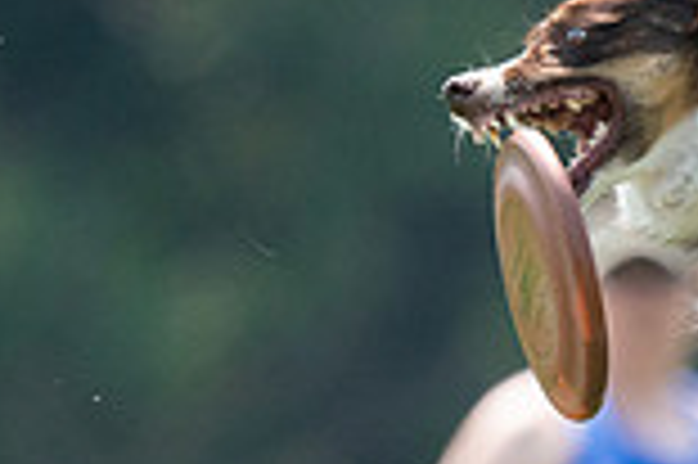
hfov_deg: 0.9
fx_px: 43636
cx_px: 675
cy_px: 750
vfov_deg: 0.6
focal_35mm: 2253
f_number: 6.3
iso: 3200
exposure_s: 1/4000
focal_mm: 600
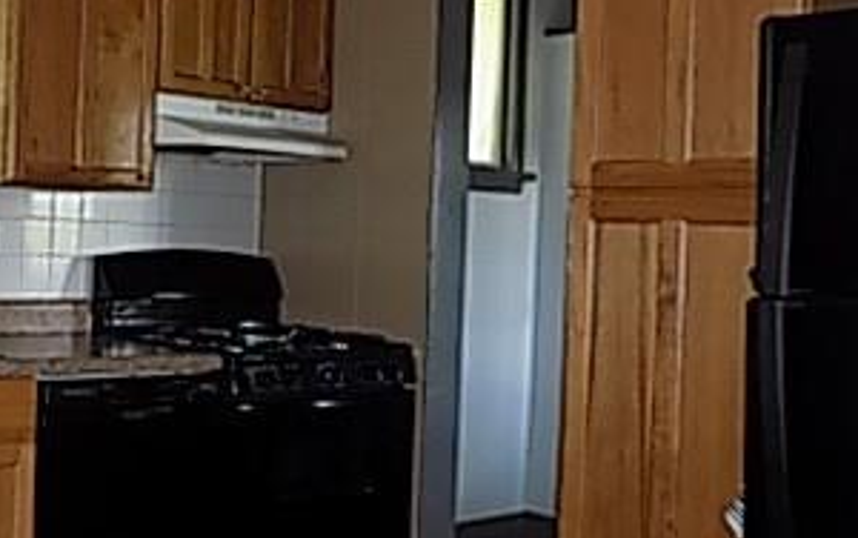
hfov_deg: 34.7
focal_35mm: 52
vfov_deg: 24.9
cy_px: 220
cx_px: -31
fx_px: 1217
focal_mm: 4
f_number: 3.1
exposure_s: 1/30
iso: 200
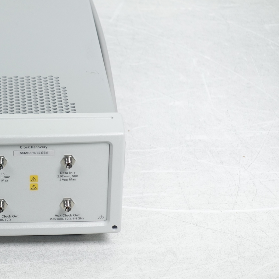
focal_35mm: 127
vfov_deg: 13.7
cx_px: -26
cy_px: 106
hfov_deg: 13.5
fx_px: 1158
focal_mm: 22.38
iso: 125
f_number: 4
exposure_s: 1/125
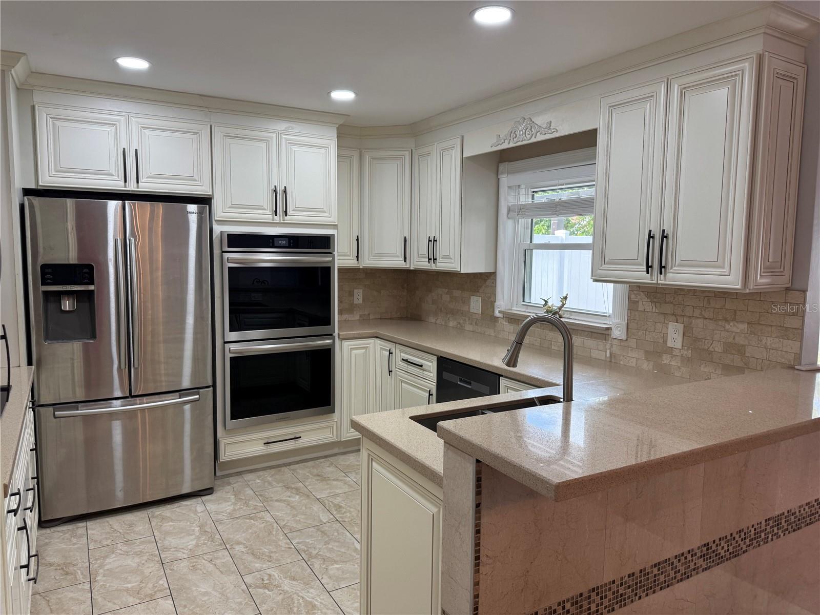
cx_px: 410
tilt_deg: -6.4
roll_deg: -0.8
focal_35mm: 24
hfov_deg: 71.6
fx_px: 569
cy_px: 308
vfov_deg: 56.8
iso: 100
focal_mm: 6.76
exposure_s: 1/120
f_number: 1.78
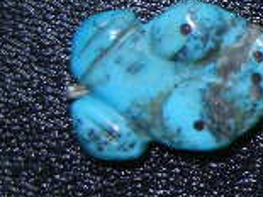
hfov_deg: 10.0
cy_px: 34
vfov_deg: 8.0
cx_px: 501
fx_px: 1412
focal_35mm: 186
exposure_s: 1/30
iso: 225
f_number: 3.8
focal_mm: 8.1
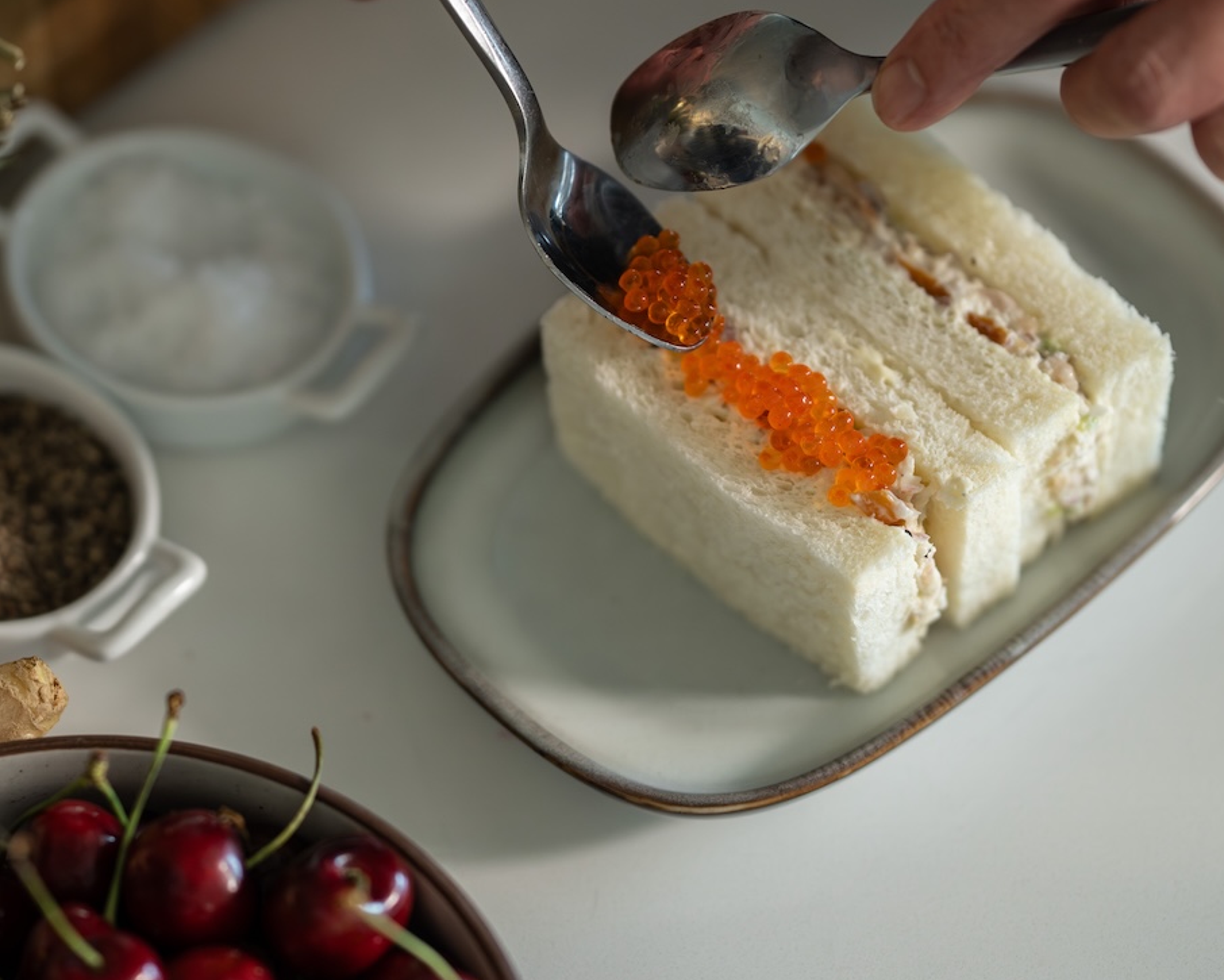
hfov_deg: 11.1
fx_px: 6304
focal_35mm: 174
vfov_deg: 8.9
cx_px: 422
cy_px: 412
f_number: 1.4
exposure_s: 1/400
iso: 800
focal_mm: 105
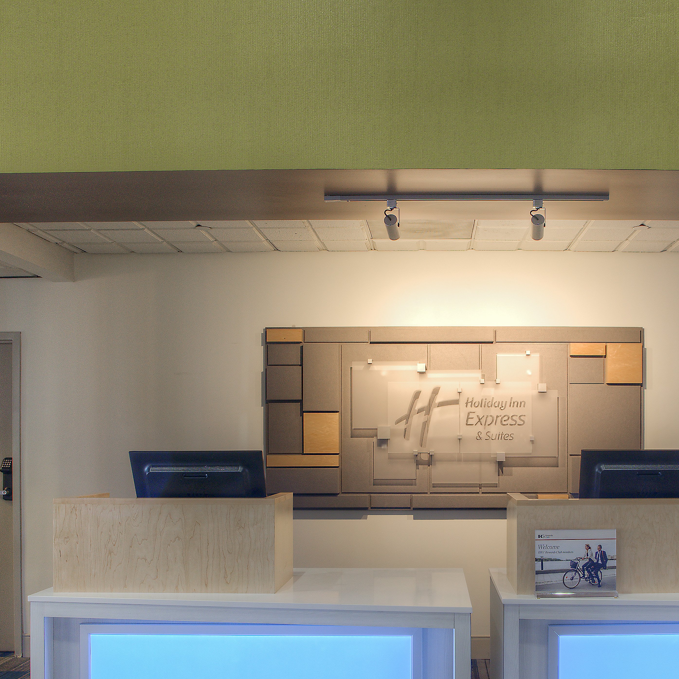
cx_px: 401
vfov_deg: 48.9
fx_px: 732
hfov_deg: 49.5
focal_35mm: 33
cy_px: 450
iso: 320
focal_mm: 18
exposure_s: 1/10
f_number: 7.1
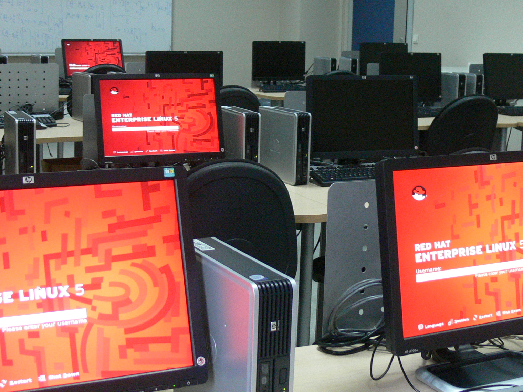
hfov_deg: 32.6
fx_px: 891
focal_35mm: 59
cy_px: 165
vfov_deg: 24.8
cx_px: 214
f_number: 2.8
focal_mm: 7.4
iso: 200
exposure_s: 1/15
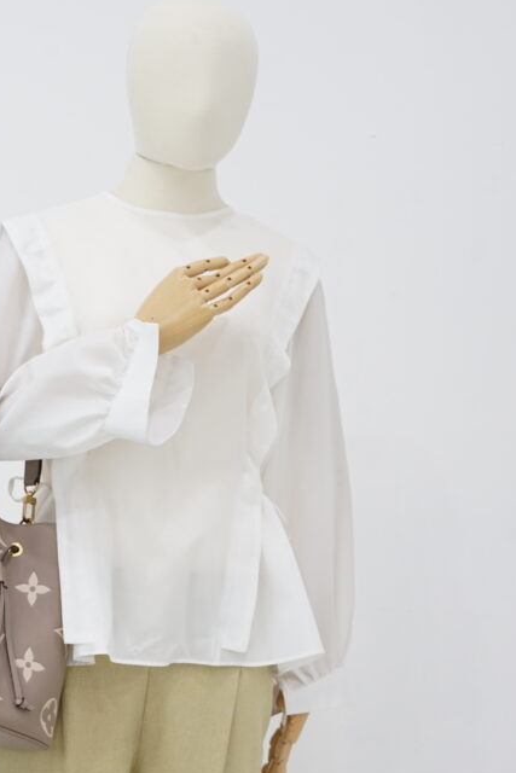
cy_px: 528
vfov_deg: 25.2
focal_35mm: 80
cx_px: 131
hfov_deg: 17.0
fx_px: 1719
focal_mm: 50
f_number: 6.3
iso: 800
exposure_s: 1/13
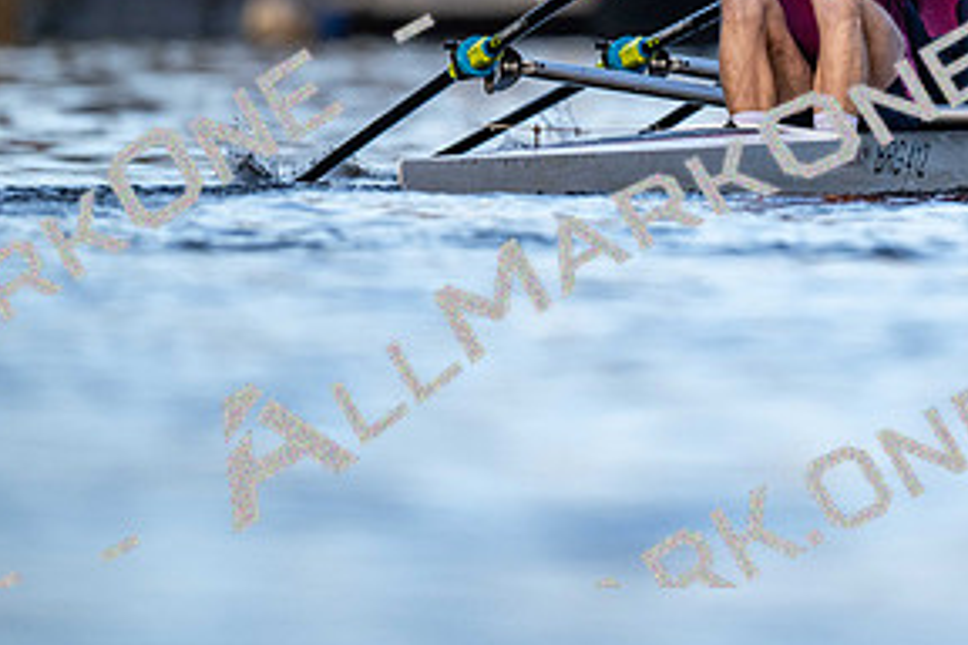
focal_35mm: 1207
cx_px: 904
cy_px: 12
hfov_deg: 1.7
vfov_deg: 1.1
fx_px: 32452
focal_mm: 600
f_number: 4
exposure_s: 1/2500
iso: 1100
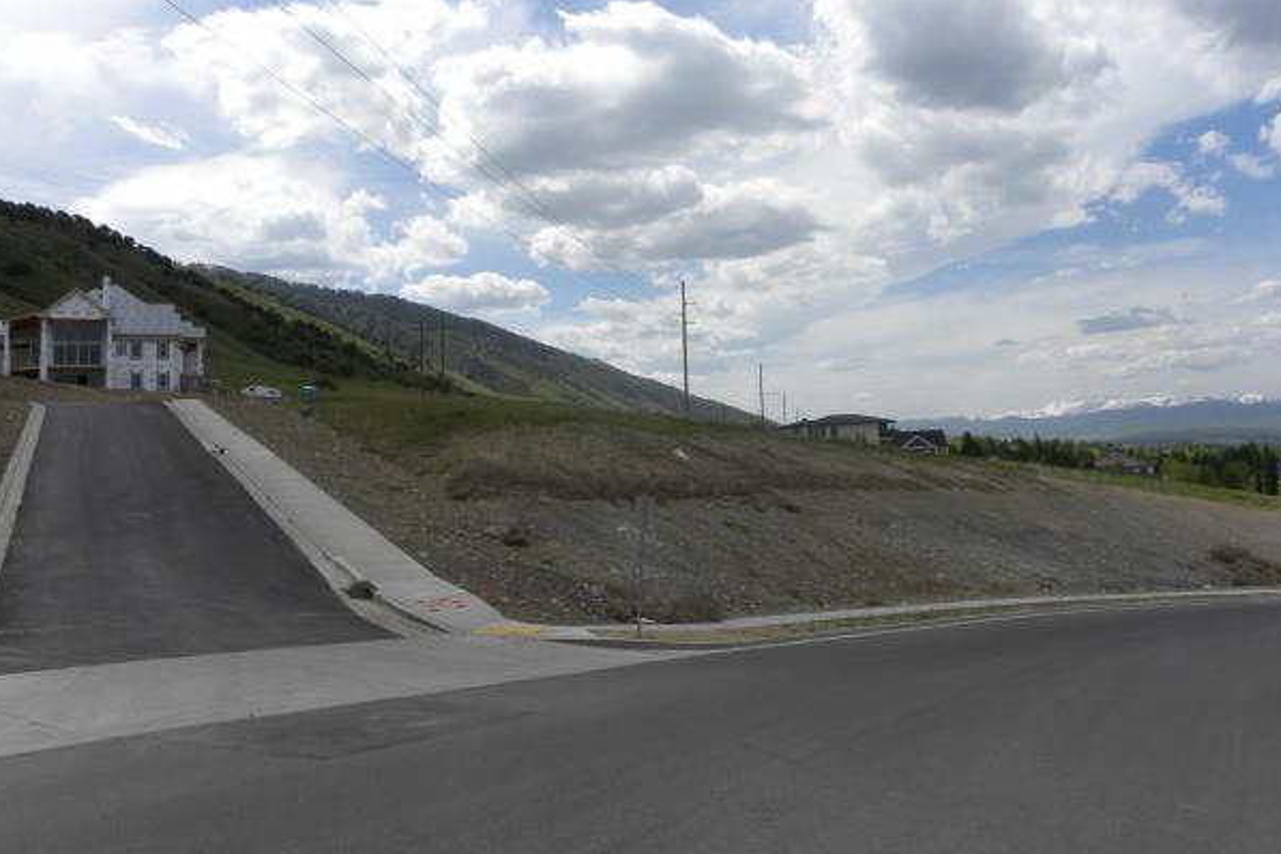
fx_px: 1032
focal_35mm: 29
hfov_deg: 63.7
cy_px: 373
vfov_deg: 44.9
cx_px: 642
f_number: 7.1
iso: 64
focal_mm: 4.6
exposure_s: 1/353
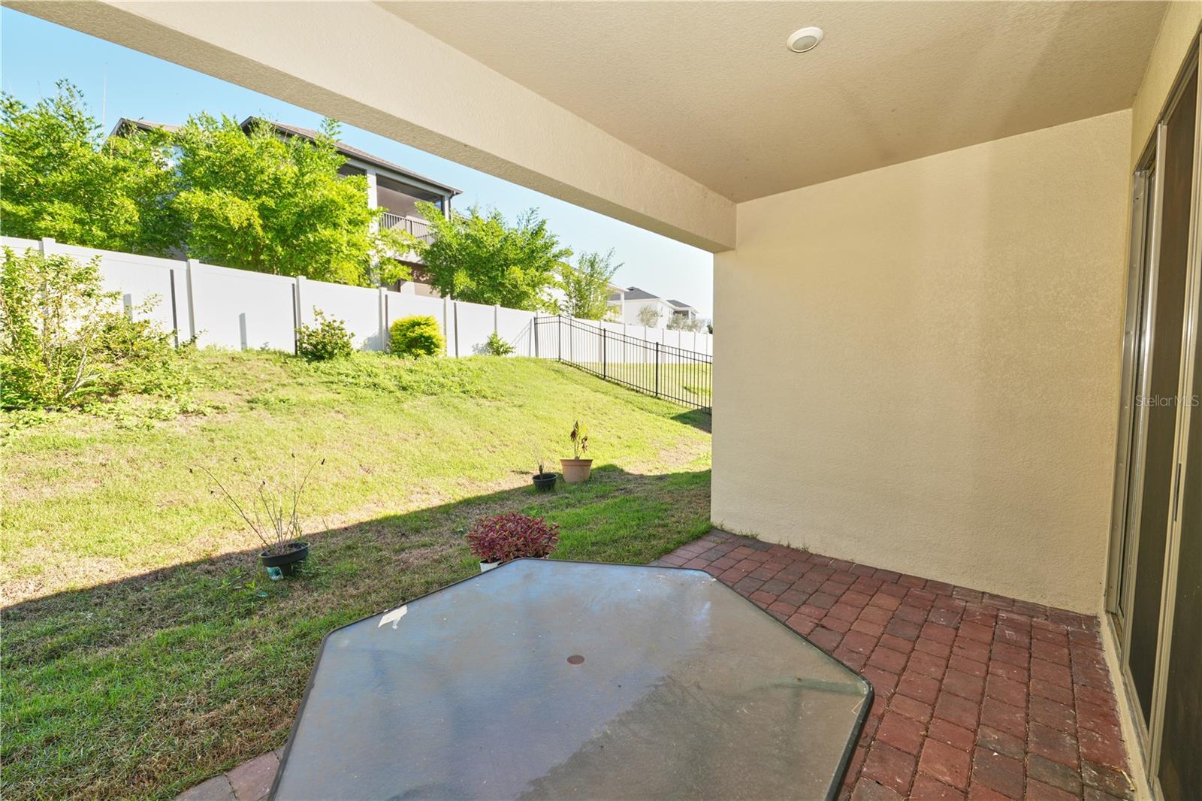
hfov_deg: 104.3
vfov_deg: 81.2
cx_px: 601
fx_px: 467
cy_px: 400
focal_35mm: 14
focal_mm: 14
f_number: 4.5
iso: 100
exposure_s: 1/200
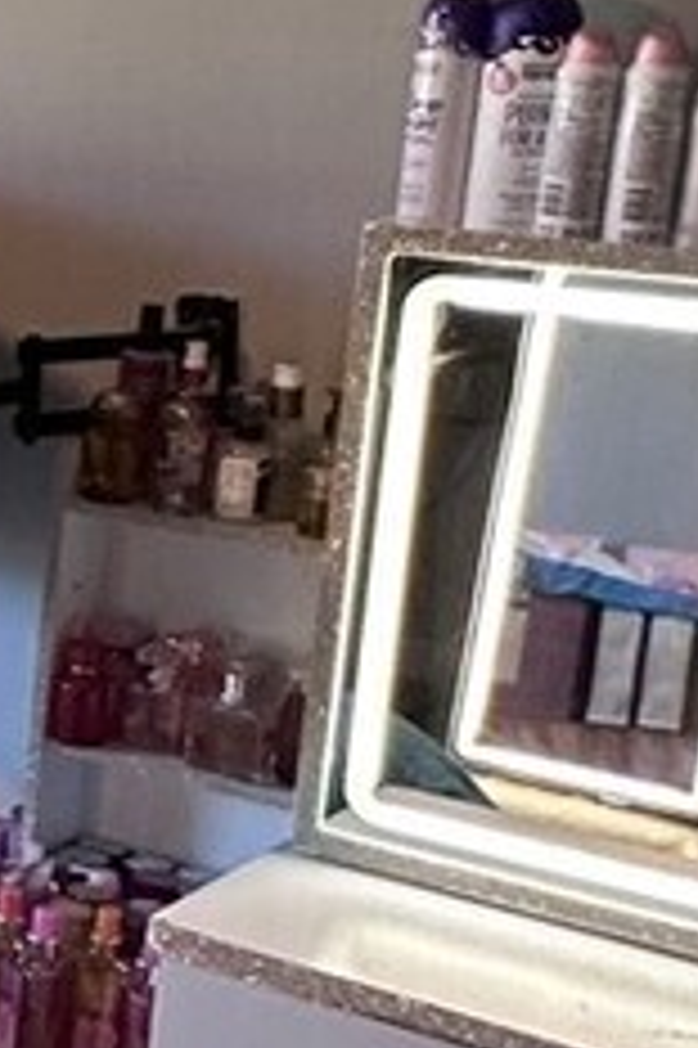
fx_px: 2621
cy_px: 450
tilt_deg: -12.8
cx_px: -1382
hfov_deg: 10.6
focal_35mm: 90
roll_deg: +1.5
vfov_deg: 22.6
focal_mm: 2.22
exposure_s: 1/60
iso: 250
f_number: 2.2
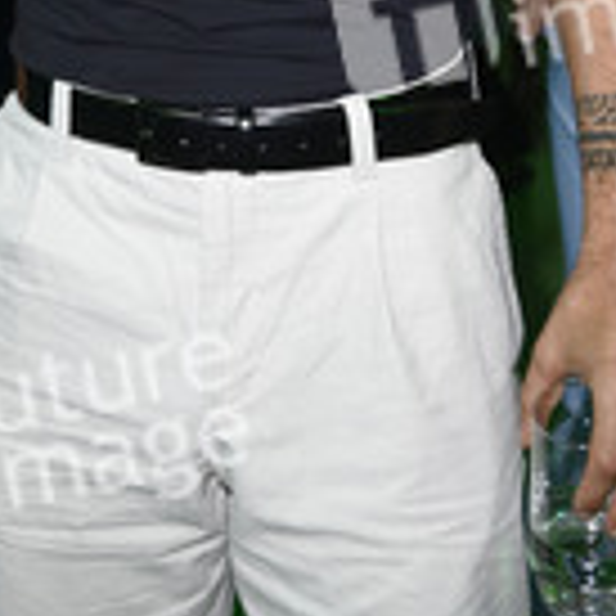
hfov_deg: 19.4
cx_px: 148
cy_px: -234
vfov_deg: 17.9
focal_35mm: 89
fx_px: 1792
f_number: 3.5
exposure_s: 1/100
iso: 640
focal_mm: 36
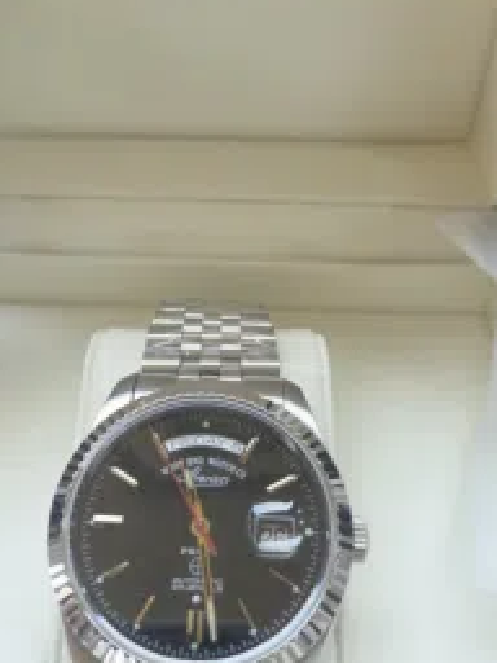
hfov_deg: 39.6
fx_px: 689
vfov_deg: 51.1
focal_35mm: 36
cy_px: 277
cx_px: 223
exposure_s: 1/101
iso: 200
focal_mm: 5.4
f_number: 1.8
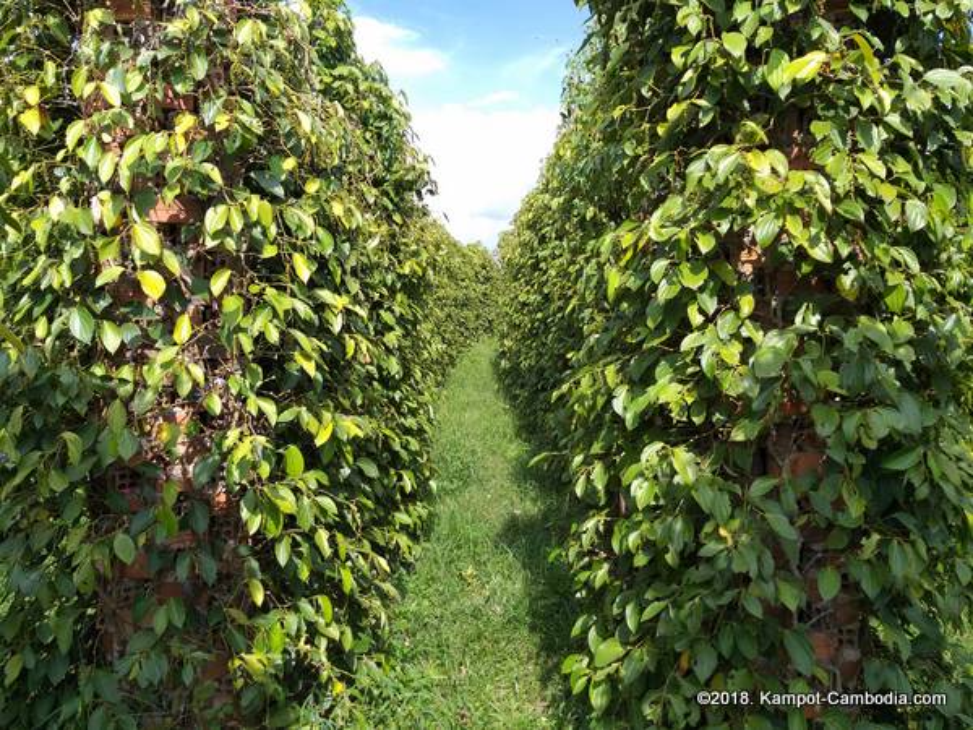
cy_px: 365
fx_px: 731
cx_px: 486
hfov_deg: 67.3
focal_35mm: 26
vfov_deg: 53.1
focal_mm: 3.93
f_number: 1.7
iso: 40
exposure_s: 1/882
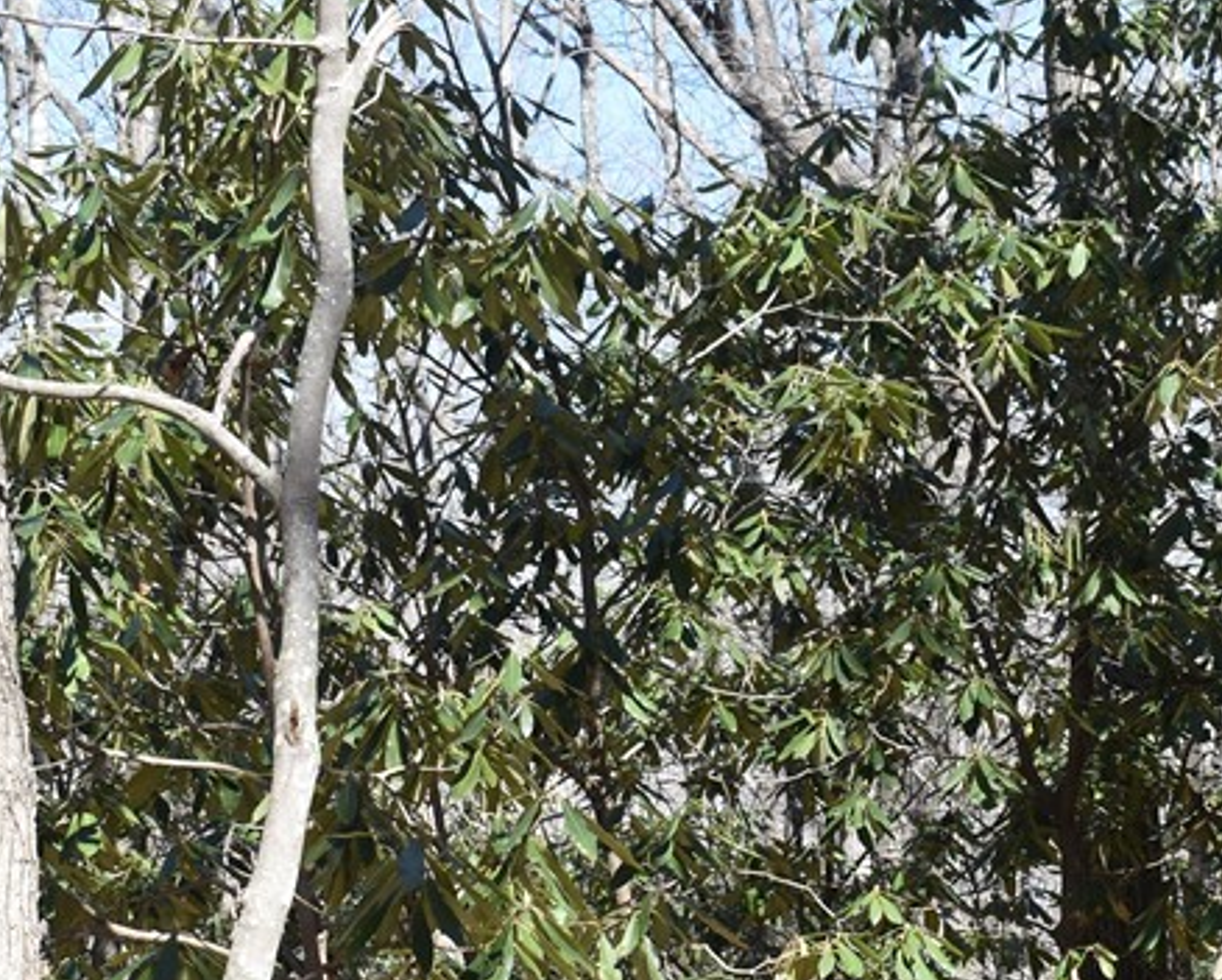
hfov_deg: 18.9
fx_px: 3661
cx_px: 868
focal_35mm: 101
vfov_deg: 15.1
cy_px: 888
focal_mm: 29
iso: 200
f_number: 7.1
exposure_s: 1/250
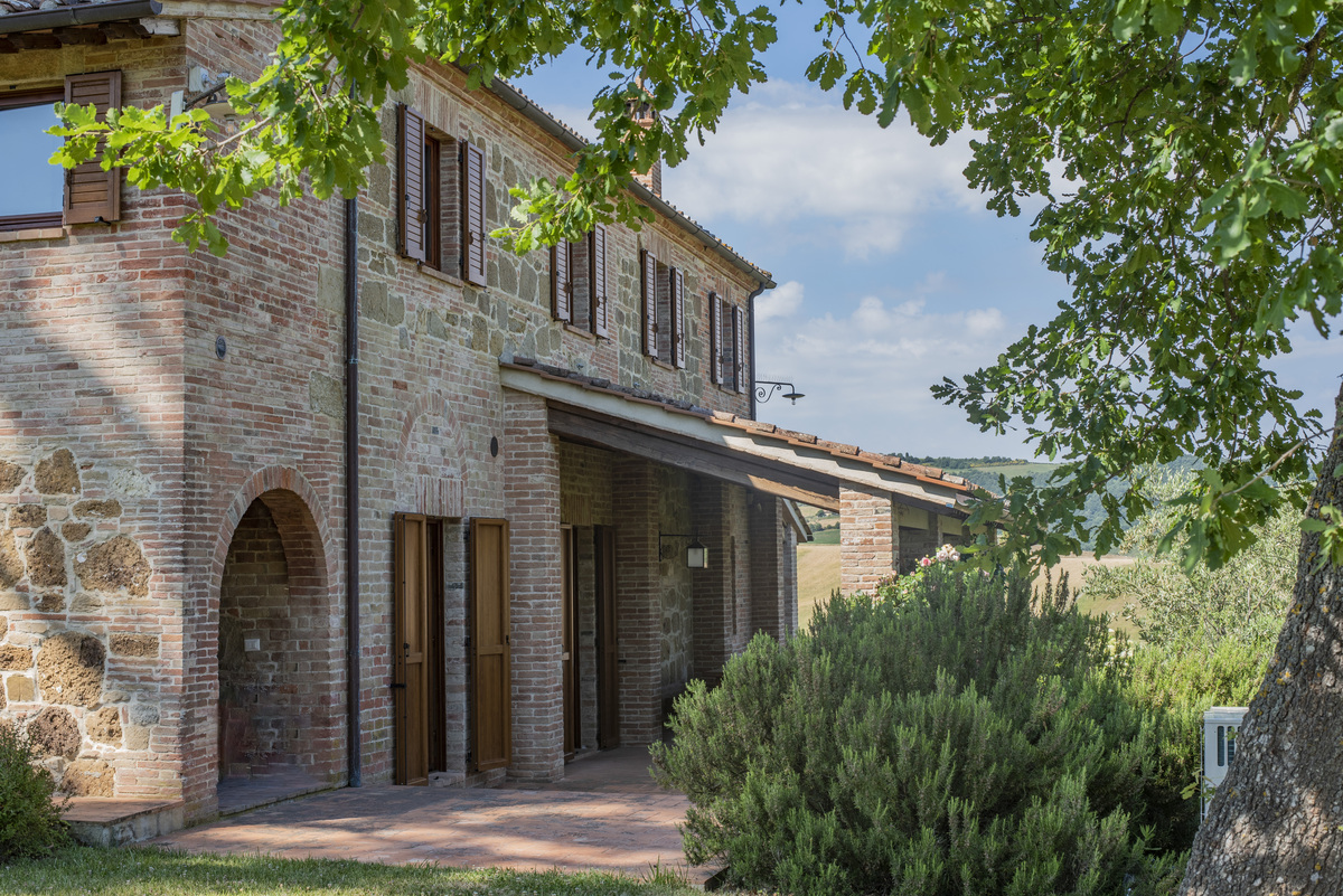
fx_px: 1866
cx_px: 672
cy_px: 448
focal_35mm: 50
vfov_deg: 27.0
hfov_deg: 39.6
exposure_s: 1/100
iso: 180
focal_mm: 50
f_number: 11
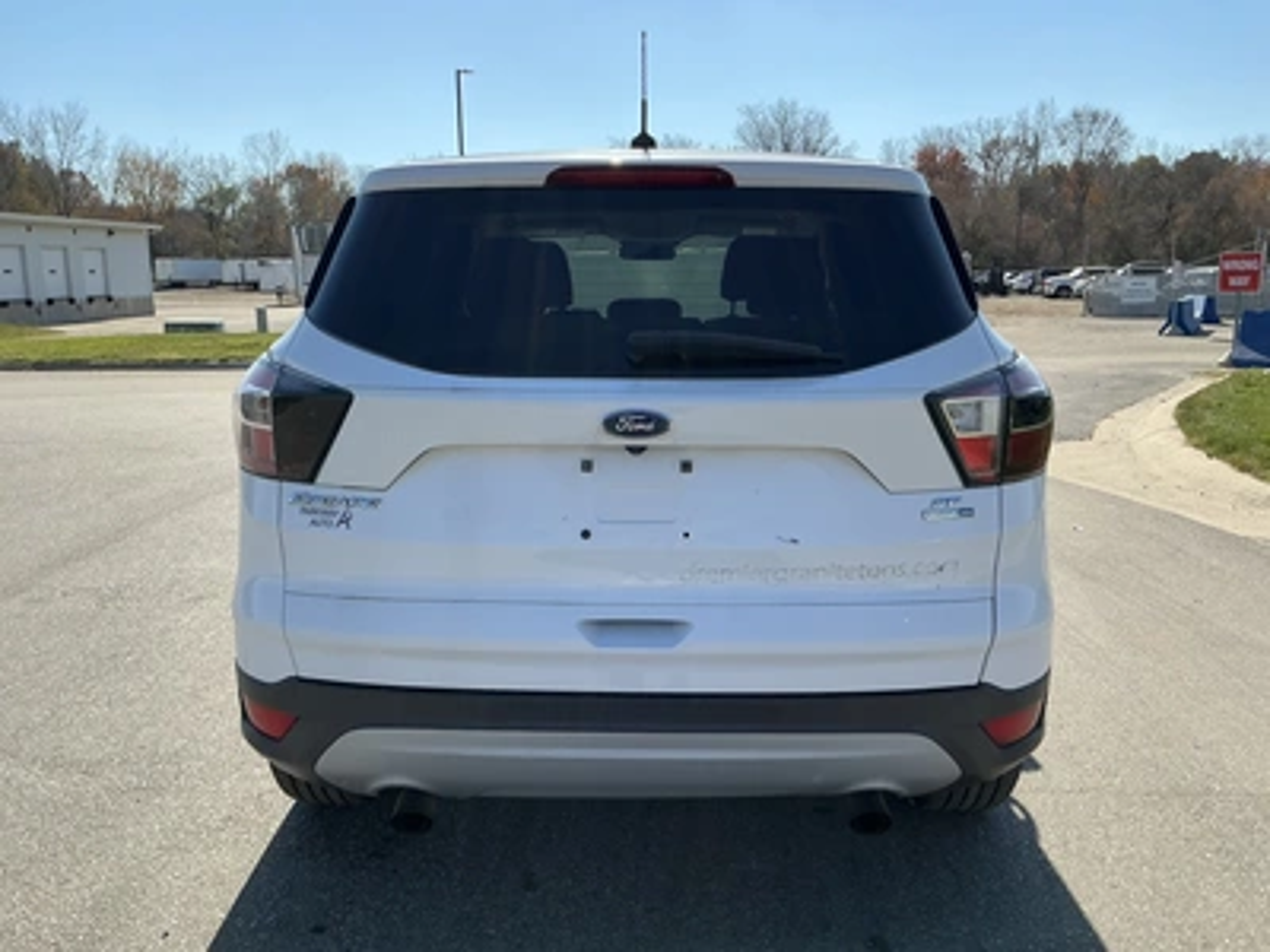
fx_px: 1027
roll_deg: +2.9
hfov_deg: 63.4
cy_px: 476
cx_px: 635
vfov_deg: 49.7
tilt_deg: -7.8
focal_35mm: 28
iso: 25
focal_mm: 3
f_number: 1.8
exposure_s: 1/1577
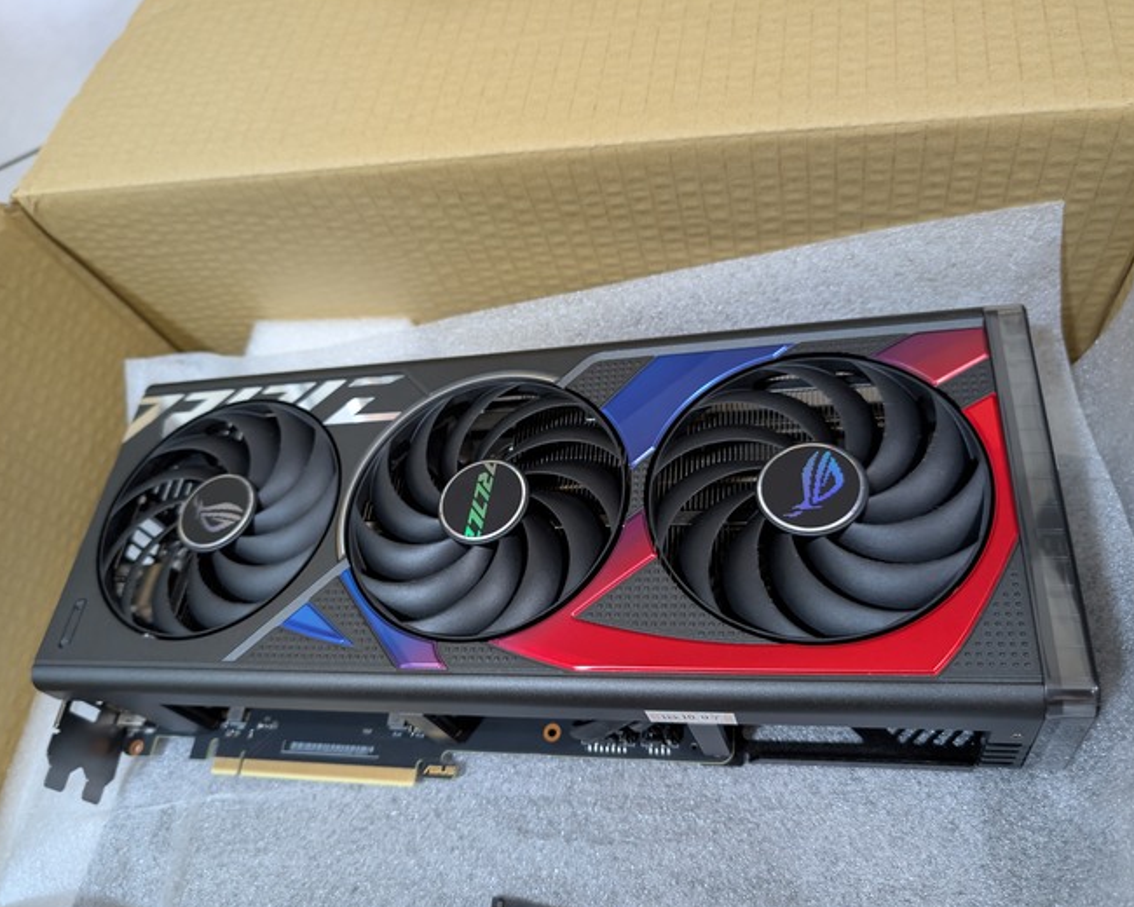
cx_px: 550
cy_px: 457
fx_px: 873
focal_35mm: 26
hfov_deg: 66.0
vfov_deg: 54.9
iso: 1158
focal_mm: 6.9
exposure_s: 1/60
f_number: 1.68
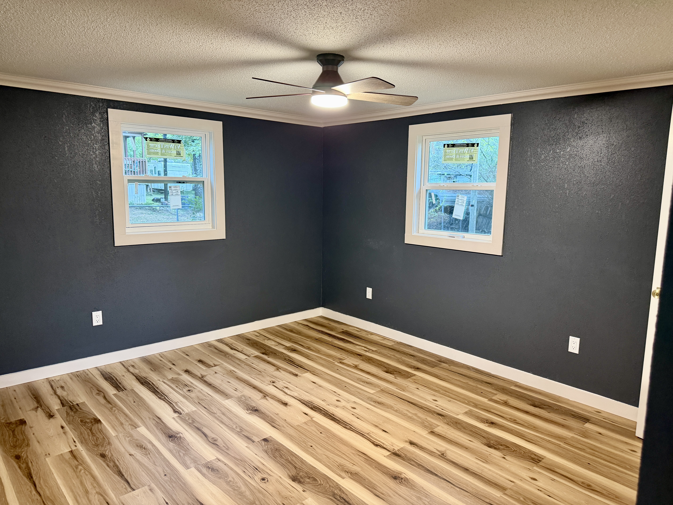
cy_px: 252
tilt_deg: -8.2
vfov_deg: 56.8
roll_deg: -0.6
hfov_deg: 71.6
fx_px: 467
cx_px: 336
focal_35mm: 24
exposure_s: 1/60
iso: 400
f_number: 1.78
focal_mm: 6.76
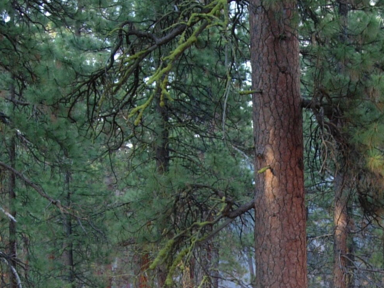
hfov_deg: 18.1
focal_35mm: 107
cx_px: 343
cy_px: 314
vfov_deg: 13.6
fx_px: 1187
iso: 64
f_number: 2.9
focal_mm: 8.5
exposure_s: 1/38
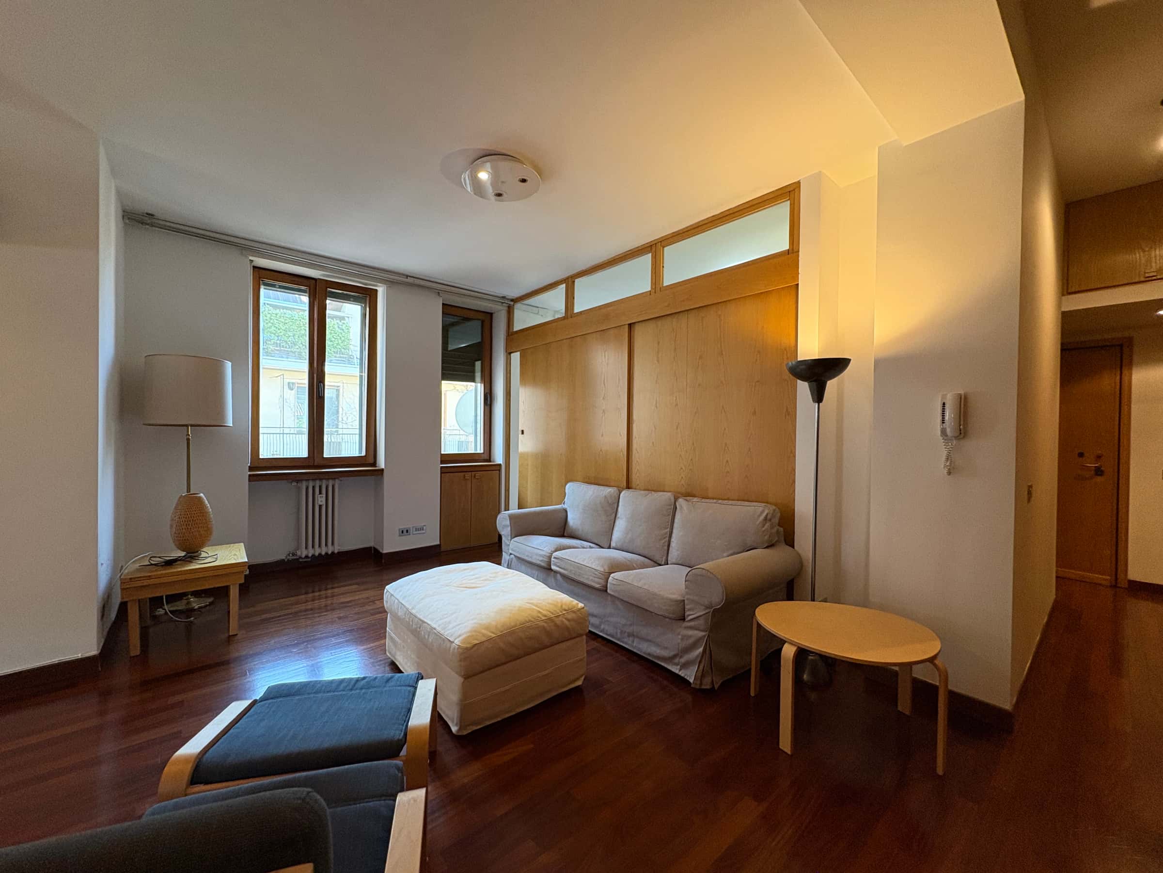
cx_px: 582
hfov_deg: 102.1
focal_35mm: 14
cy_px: 436
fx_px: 470
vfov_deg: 85.7
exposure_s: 1/50
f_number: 2.2
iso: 250
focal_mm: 2.22
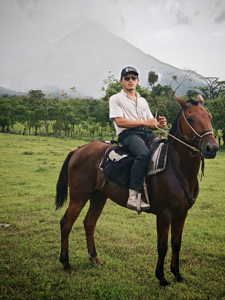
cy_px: 150
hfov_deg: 27.0
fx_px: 468
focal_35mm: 54
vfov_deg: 35.5
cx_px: 112
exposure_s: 1/1200
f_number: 1.9
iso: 50
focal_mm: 6.67
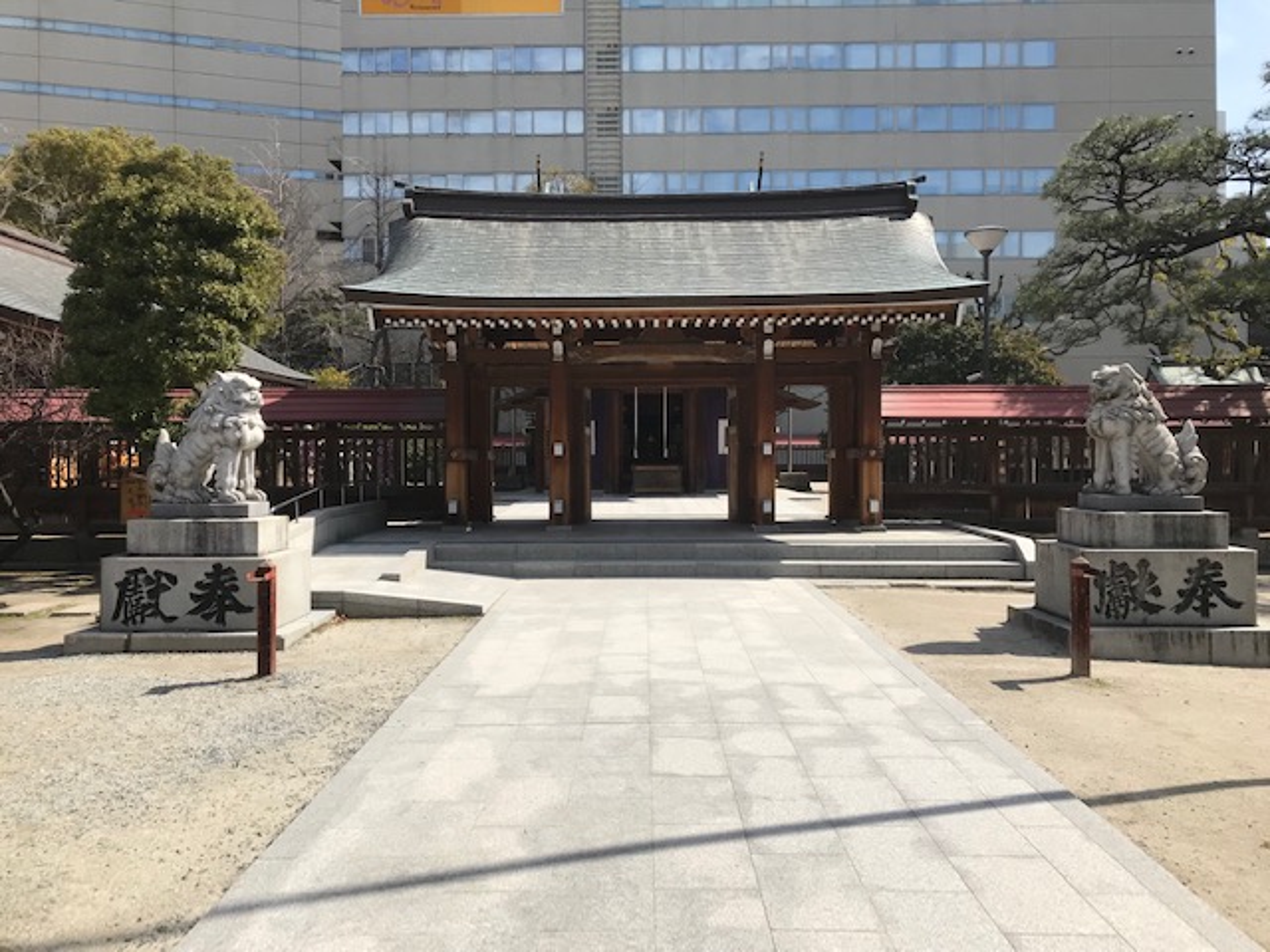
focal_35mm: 28
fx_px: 1027
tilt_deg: +1.7
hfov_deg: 63.4
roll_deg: +0.5
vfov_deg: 49.7
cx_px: 635
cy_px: 476
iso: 20
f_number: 1.8
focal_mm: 3.99
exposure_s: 1/2457
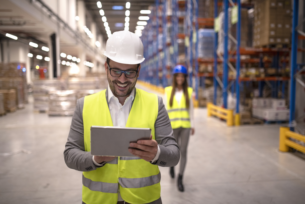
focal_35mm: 35
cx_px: 152
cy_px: 102
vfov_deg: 37.9
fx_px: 297
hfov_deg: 54.4
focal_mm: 35
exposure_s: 1/250
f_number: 1.4
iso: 640
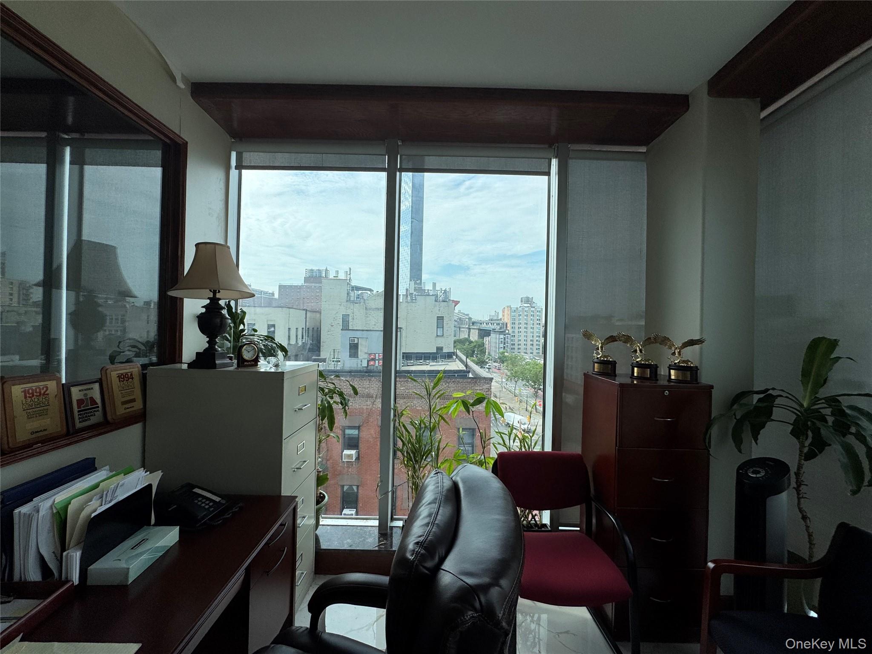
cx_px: 436
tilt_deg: +1.5
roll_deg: -0.3
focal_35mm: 14
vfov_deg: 85.7
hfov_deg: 102.1
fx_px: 353
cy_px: 327
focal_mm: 2.22
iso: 40
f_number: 2.2
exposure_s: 1/1126
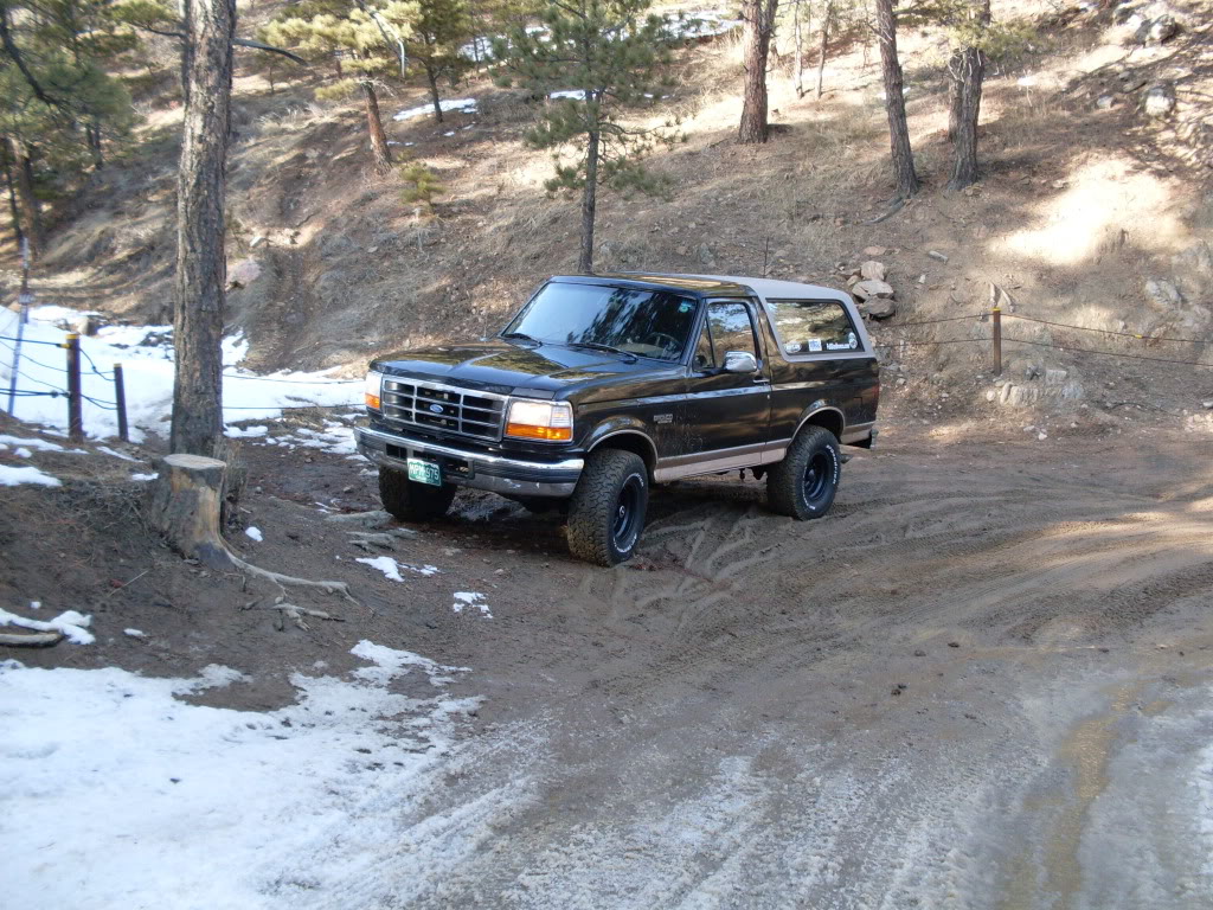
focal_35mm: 38
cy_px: 455
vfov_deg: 37.7
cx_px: 606
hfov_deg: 49.0
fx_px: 1332
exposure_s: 1/125
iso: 80
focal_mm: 6.3
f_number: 2.8
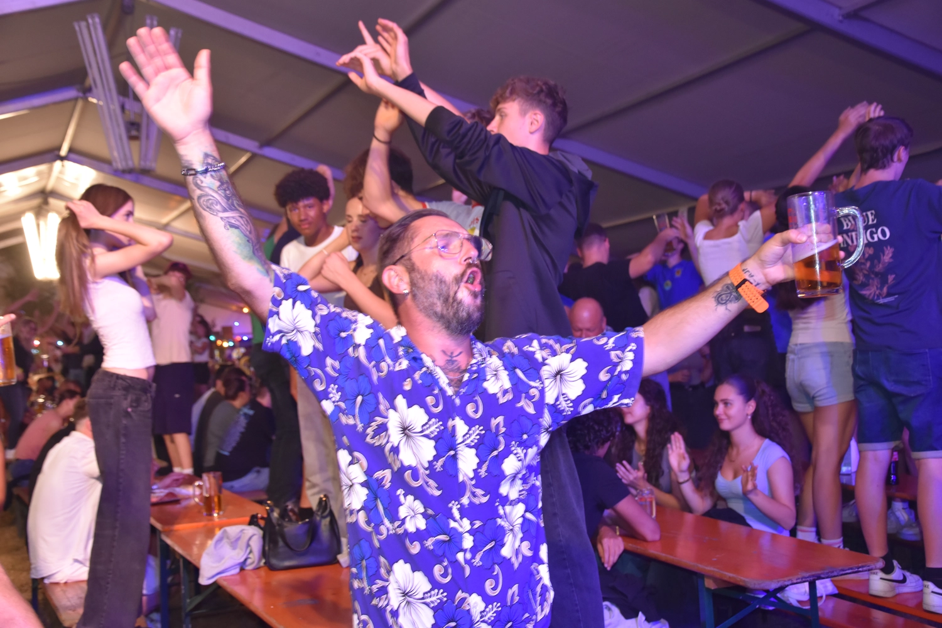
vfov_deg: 31.9
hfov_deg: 46.4
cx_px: 471
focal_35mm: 42
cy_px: 314
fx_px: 1099
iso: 1100
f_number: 4
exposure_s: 1/60
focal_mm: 28
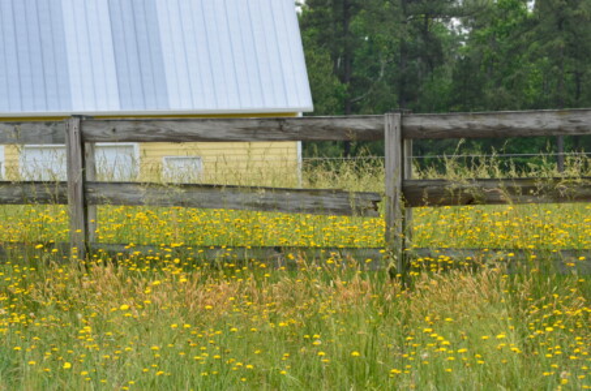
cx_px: 296
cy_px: 196
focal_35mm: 174
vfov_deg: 7.9
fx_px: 2850
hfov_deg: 11.8
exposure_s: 1/125
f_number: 11
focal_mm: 116
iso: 180
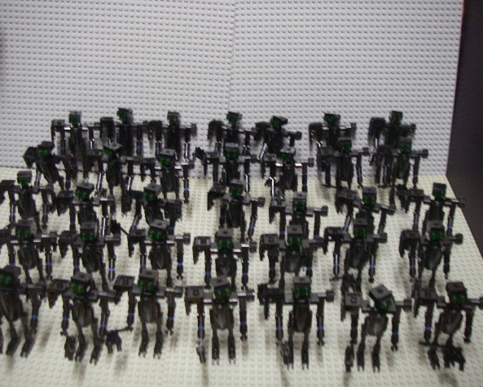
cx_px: 239
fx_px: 572
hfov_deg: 45.8
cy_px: 193
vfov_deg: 37.4
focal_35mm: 40
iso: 320
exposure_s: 1/4
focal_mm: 6.3
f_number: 3.3
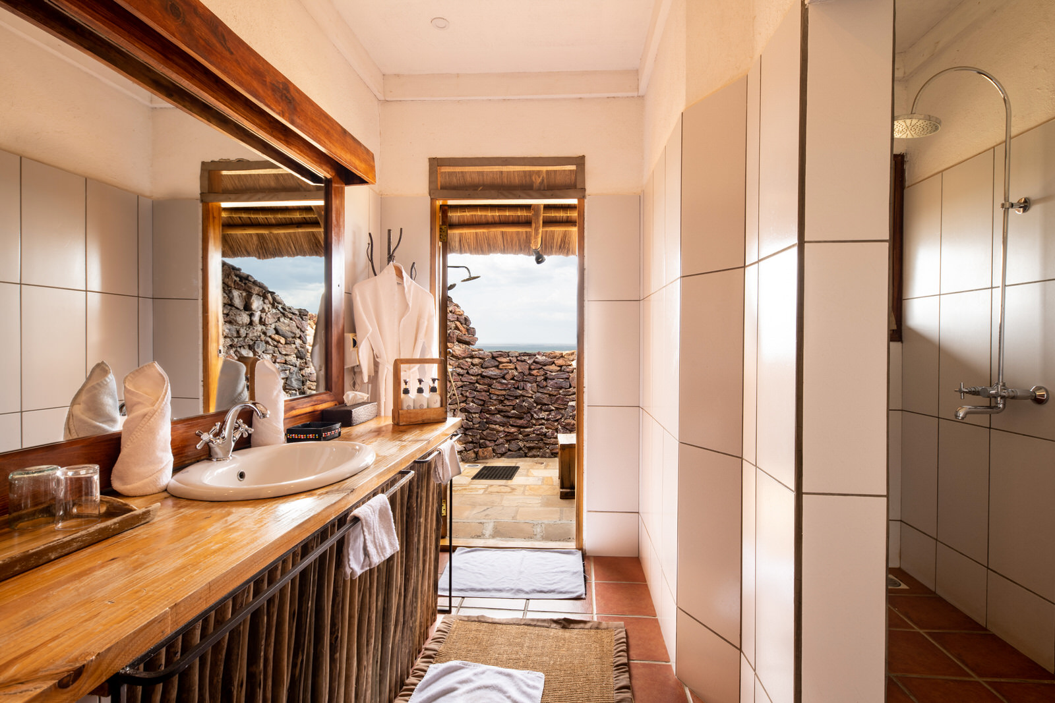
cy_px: 352
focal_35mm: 17
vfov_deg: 70.5
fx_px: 498
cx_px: 528
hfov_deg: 93.3
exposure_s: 1/80
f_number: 11
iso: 200
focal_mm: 17
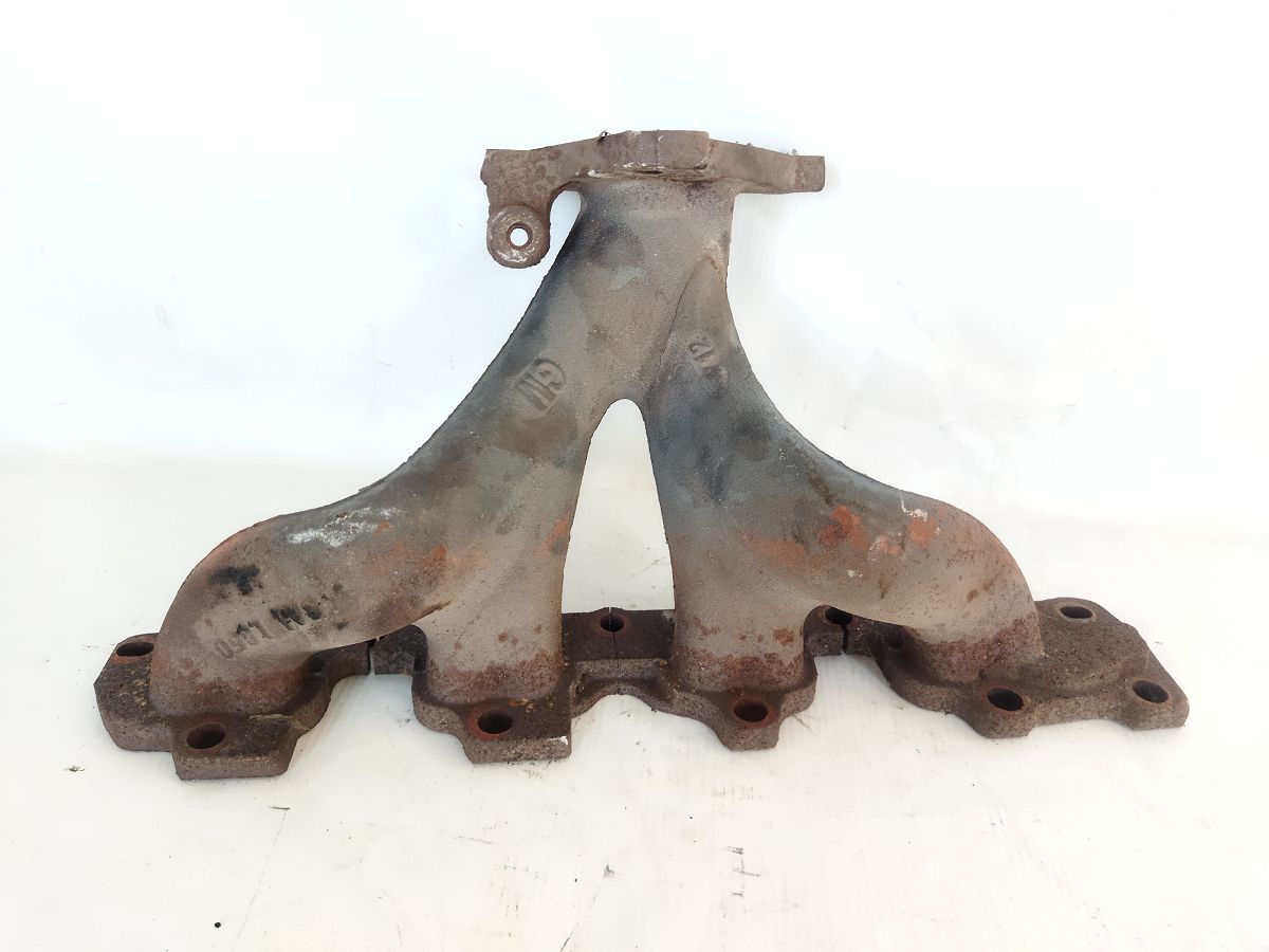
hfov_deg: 65.3
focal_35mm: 27
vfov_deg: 51.4
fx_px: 990
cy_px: 476
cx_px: 634
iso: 416
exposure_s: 1/33
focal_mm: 4.71
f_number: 1.79
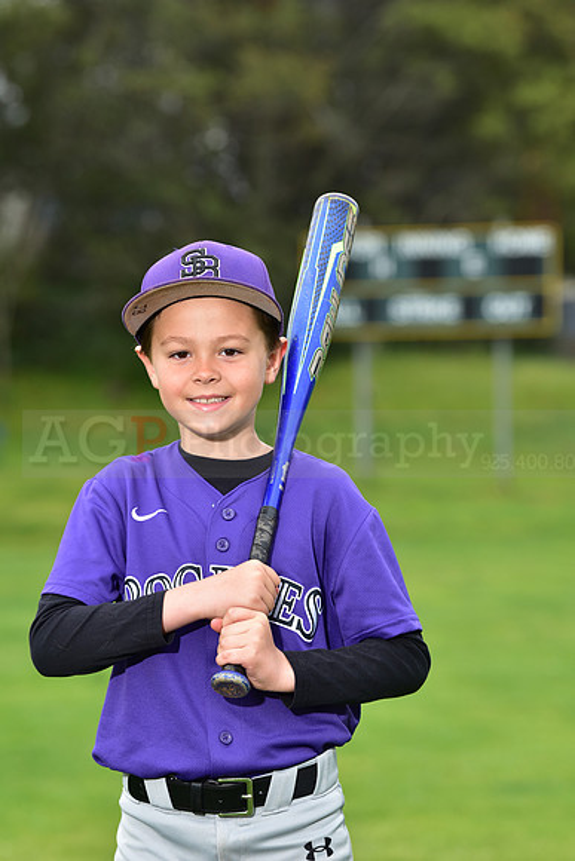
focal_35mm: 160
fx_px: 3831
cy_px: 430
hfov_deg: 8.6
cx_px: 288
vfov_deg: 12.8
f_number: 5.6
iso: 400
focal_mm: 160
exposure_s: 1/250
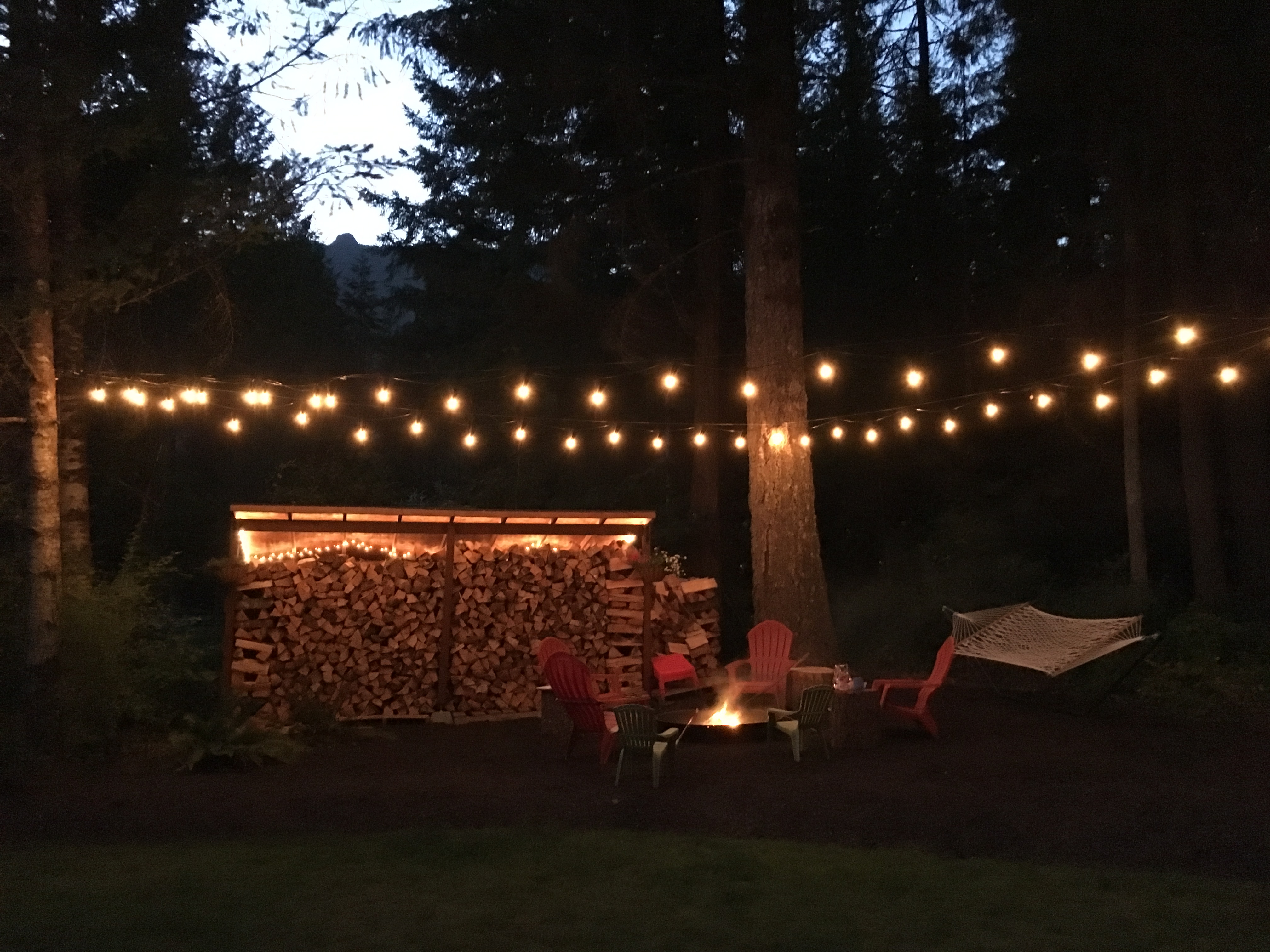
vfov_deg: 48.2
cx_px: 635
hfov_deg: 61.7
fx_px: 1064
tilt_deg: +4.3
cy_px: 476
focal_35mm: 29
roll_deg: -0.6
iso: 1600
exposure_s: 1/15
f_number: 2.2
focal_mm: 4.15
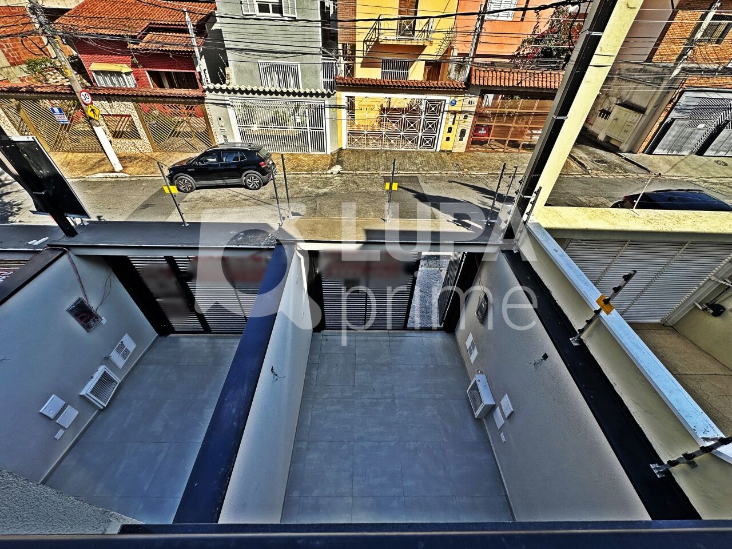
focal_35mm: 14
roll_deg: -3.0
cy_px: 274
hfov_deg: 102.1
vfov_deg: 85.7
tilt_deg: -41.9
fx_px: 296
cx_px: 366
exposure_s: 1/734
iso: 40
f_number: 2.2
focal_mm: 2.22
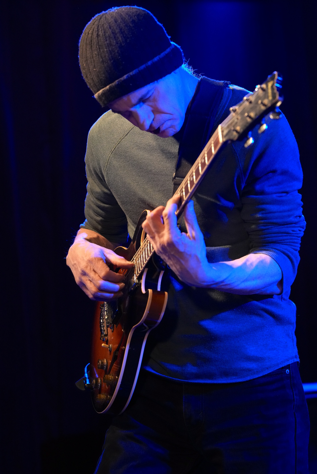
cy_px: 237
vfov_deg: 15.2
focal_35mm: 135
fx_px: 1781
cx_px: 158
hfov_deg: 10.2
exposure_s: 1/100
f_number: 3.5
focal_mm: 135
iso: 3200
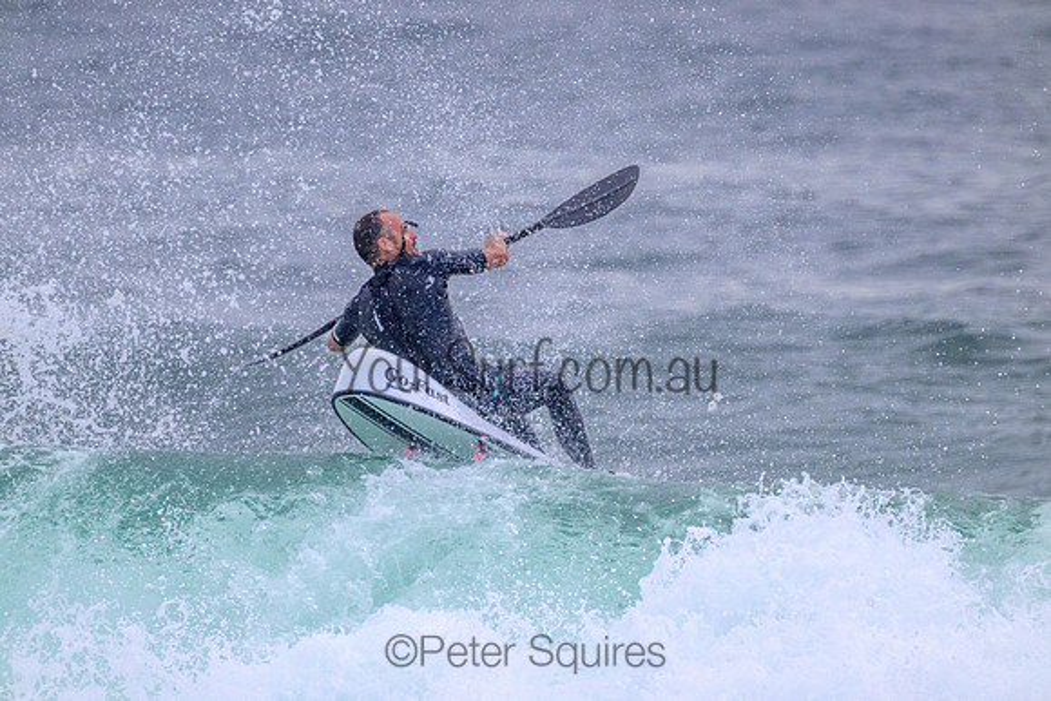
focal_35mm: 800
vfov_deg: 1.7
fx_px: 23360
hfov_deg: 2.6
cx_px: 526
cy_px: 350
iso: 1800
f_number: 11
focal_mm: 800
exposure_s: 1/1600
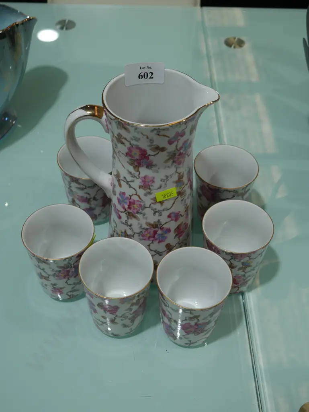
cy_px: 206
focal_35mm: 46
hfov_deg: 31.5
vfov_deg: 41.2
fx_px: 547
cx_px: 154
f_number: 5.1
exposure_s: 1/100
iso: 200
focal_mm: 23
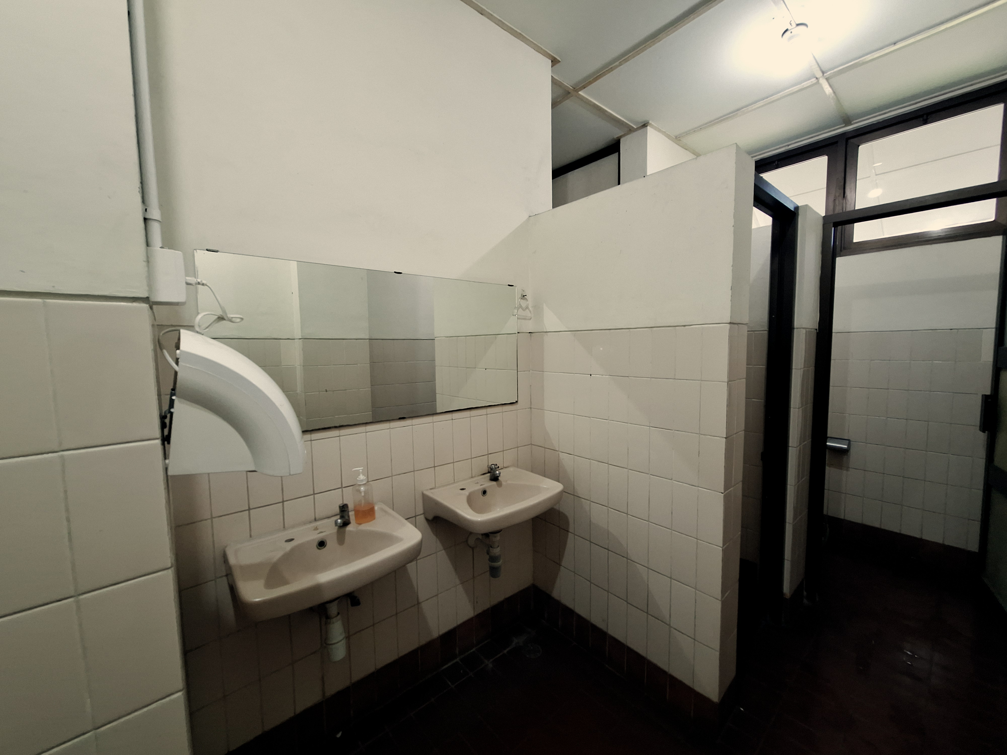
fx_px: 378
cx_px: 504
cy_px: 378
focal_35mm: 13
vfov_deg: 89.9
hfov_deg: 106.2
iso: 250
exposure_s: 1/25
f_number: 2.2
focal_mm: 1.74
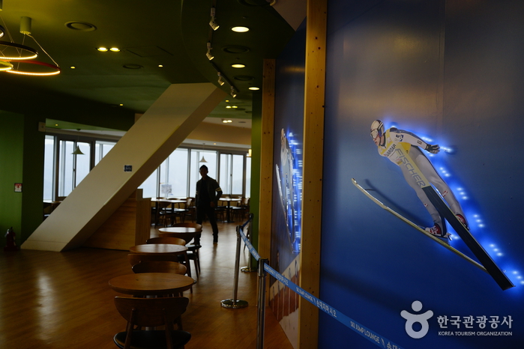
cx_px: 262
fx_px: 509
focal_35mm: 35
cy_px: 174
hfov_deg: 54.4
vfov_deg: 37.9
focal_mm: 35
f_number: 4.5
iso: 320
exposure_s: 1/100
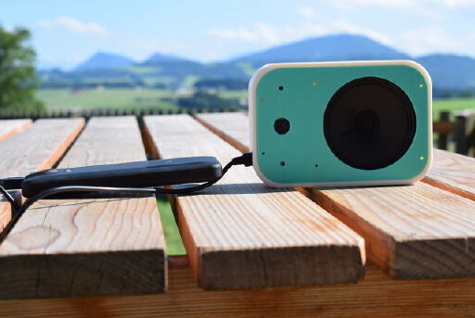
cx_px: 240
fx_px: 978
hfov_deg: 27.3
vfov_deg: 18.5
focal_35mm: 74
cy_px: 141
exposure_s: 1/320
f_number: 9
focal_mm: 42
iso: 200
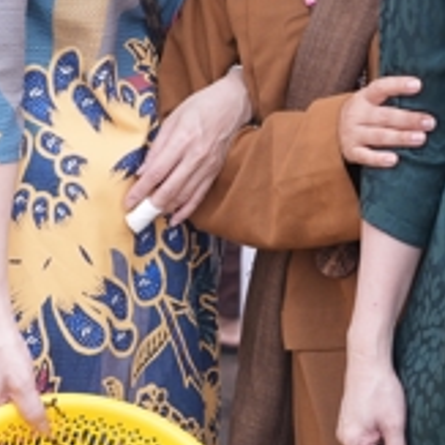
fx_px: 2371
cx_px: 388
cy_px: -42
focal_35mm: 163
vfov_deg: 10.6
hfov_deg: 10.7
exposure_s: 1/320
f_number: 4.5
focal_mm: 48
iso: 200
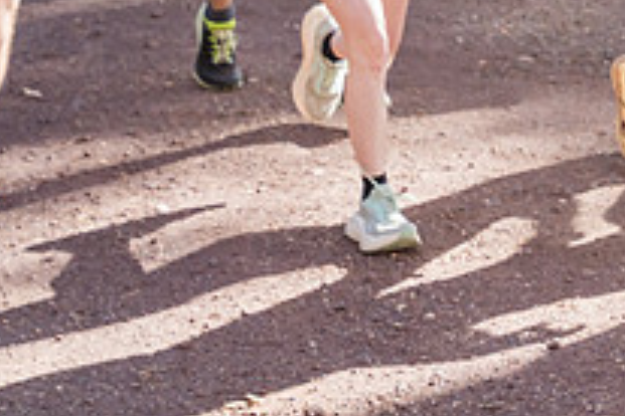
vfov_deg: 6.9
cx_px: 857
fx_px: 3403
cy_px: -125
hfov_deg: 10.2
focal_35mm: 196
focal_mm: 70
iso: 800
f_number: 5
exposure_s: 1/640
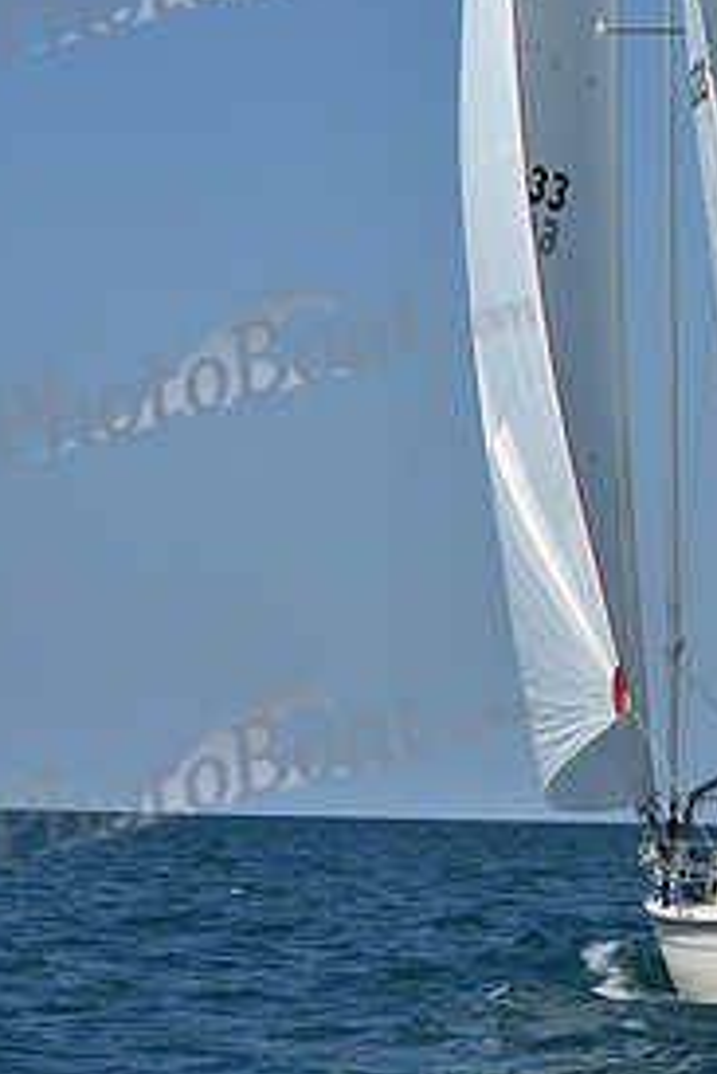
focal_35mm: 148
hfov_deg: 9.2
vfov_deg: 13.7
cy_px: 110
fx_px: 4416
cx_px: 739
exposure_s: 1/1600
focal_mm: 70
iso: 250
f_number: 8
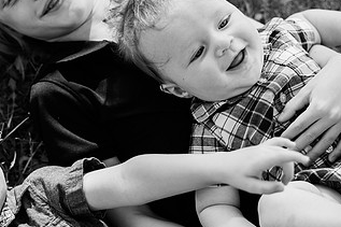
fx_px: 1003
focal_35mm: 106
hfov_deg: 19.2
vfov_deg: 12.9
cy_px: 72
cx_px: 123
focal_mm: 58
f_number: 2.8
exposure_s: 1/500
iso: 160
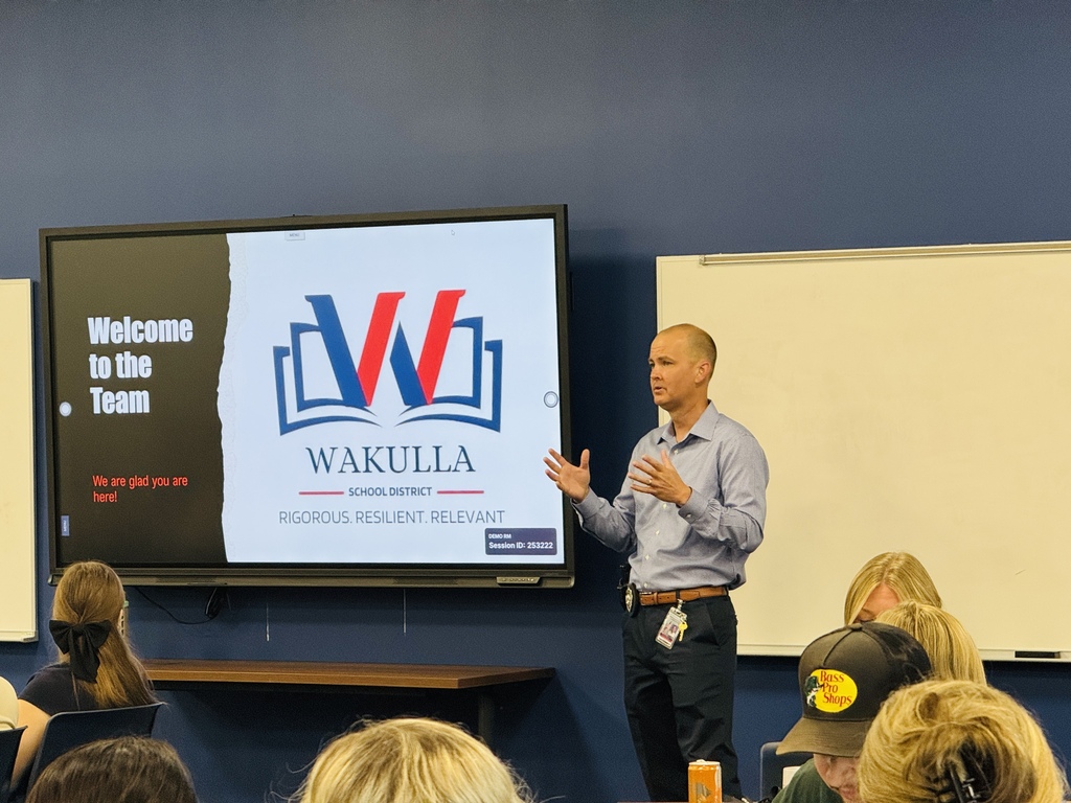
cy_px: 402
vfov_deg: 12.3
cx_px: 536
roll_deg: +0.7
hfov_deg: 16.4
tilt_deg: +0.5
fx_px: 3713
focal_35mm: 120
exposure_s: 1/82
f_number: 2.8
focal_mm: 15.66
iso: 250
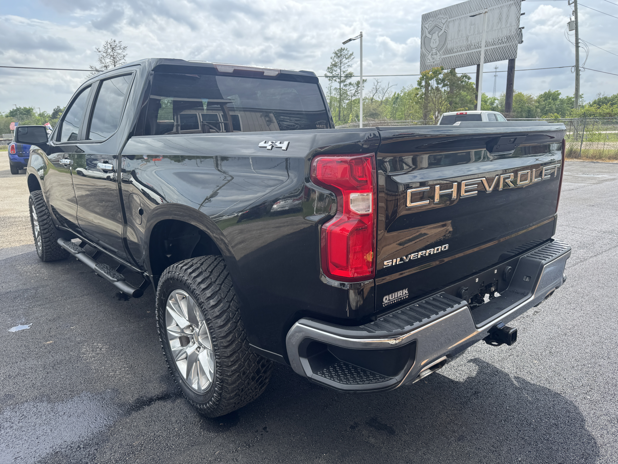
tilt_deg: -13.5
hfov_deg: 71.6
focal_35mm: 24
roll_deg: +1.0
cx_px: 309
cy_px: 232
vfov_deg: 56.8
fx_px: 428
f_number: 1.78
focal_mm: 6.76
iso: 80
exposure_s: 1/1456
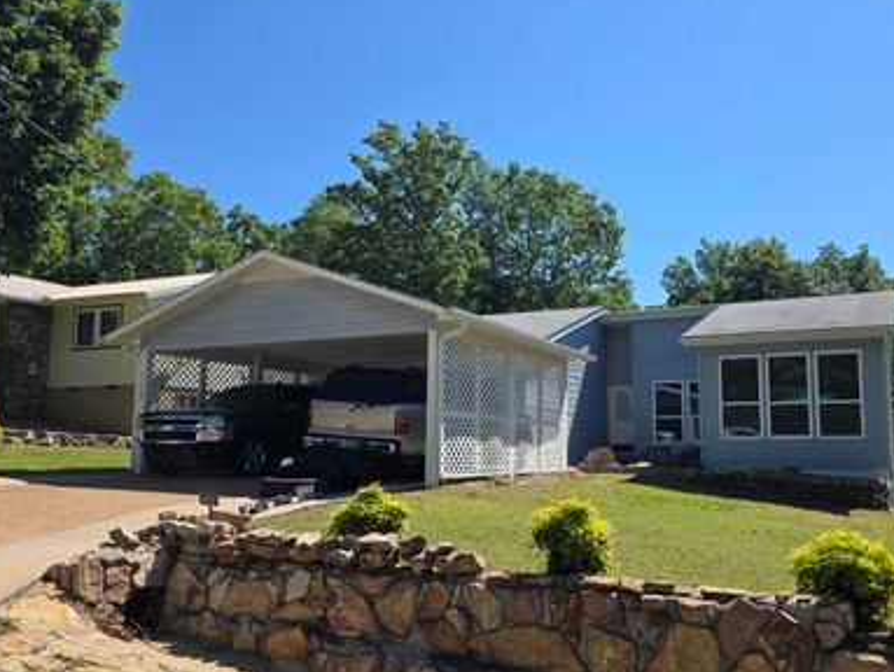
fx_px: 776
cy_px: 370
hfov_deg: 59.2
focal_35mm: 30
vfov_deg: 46.8
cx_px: 556
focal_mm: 6.3
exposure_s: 1/4650
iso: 80
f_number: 1.7
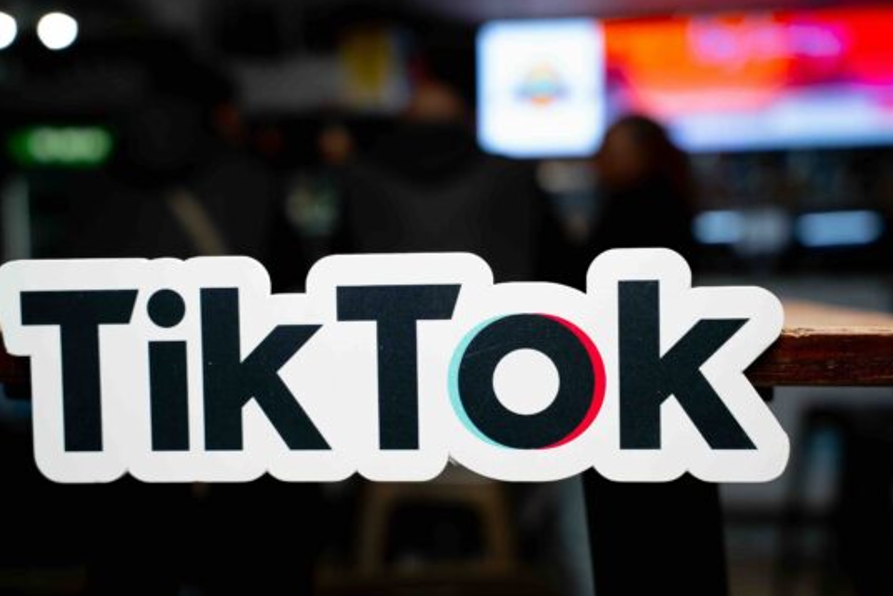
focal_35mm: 47
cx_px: 445
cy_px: 325
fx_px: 1166
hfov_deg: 41.9
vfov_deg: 28.7
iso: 320
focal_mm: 42
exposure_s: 1/100
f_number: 2.8
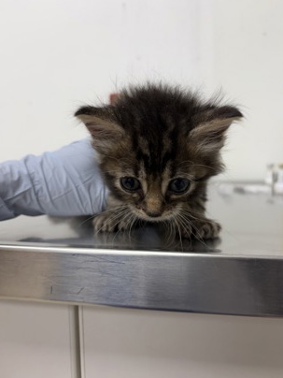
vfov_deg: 65.3
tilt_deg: -5.3
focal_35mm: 27
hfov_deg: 51.4
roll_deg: +2.2
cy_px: 191
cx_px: 143
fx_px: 294
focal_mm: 5.96
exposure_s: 1/120
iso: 125
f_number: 1.6
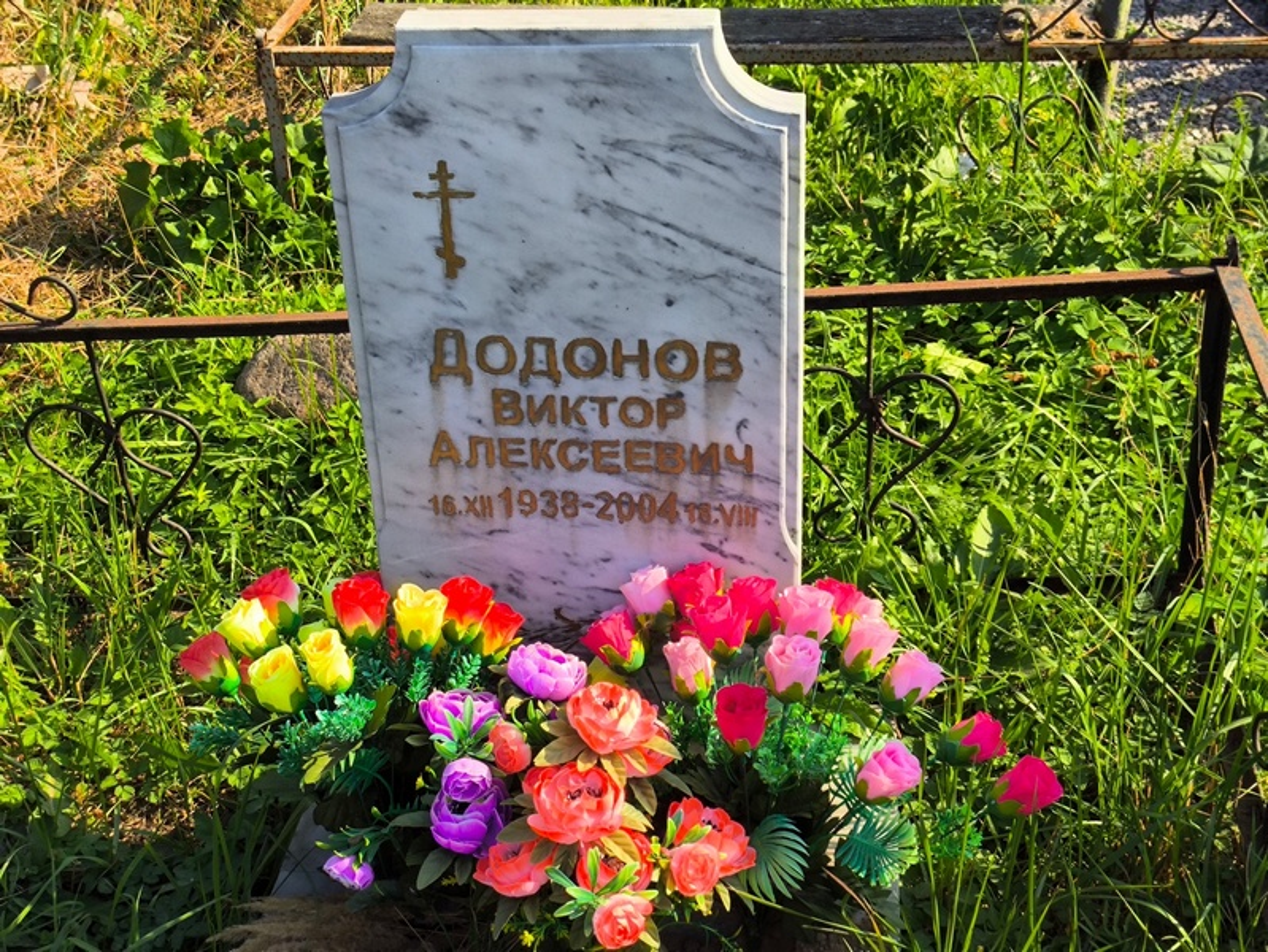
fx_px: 1832
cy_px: 476
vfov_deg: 29.1
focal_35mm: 50
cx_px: 634
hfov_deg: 38.2
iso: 50
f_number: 1.7
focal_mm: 4.71
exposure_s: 1/1081
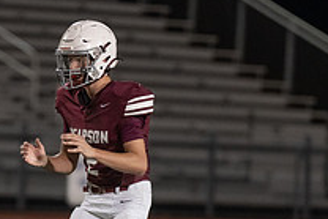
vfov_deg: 2.1
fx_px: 6063
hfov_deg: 3.1
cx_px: 48
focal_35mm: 665
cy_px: 186
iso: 2000
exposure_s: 1/1000
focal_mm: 200
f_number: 2.8
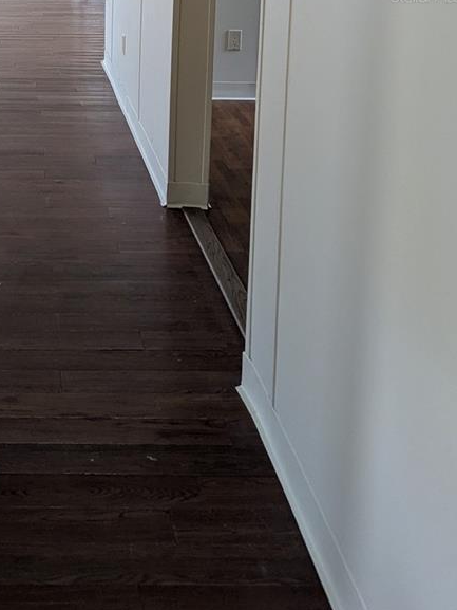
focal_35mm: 50
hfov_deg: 27.3
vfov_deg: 34.6
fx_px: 880
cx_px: -11
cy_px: -4
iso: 218
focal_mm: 6.81
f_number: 1.85
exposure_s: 1/120
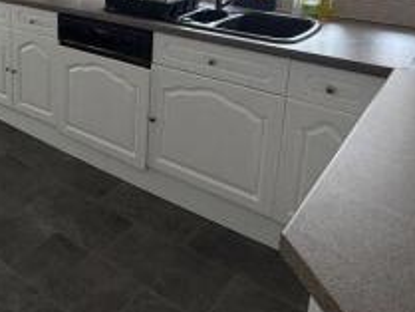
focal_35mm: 39
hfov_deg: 43.1
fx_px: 468
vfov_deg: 34.2
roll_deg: +1.1
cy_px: 13
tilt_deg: -11.9
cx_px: 29
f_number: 2.2
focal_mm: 2.22
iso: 320
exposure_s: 1/100
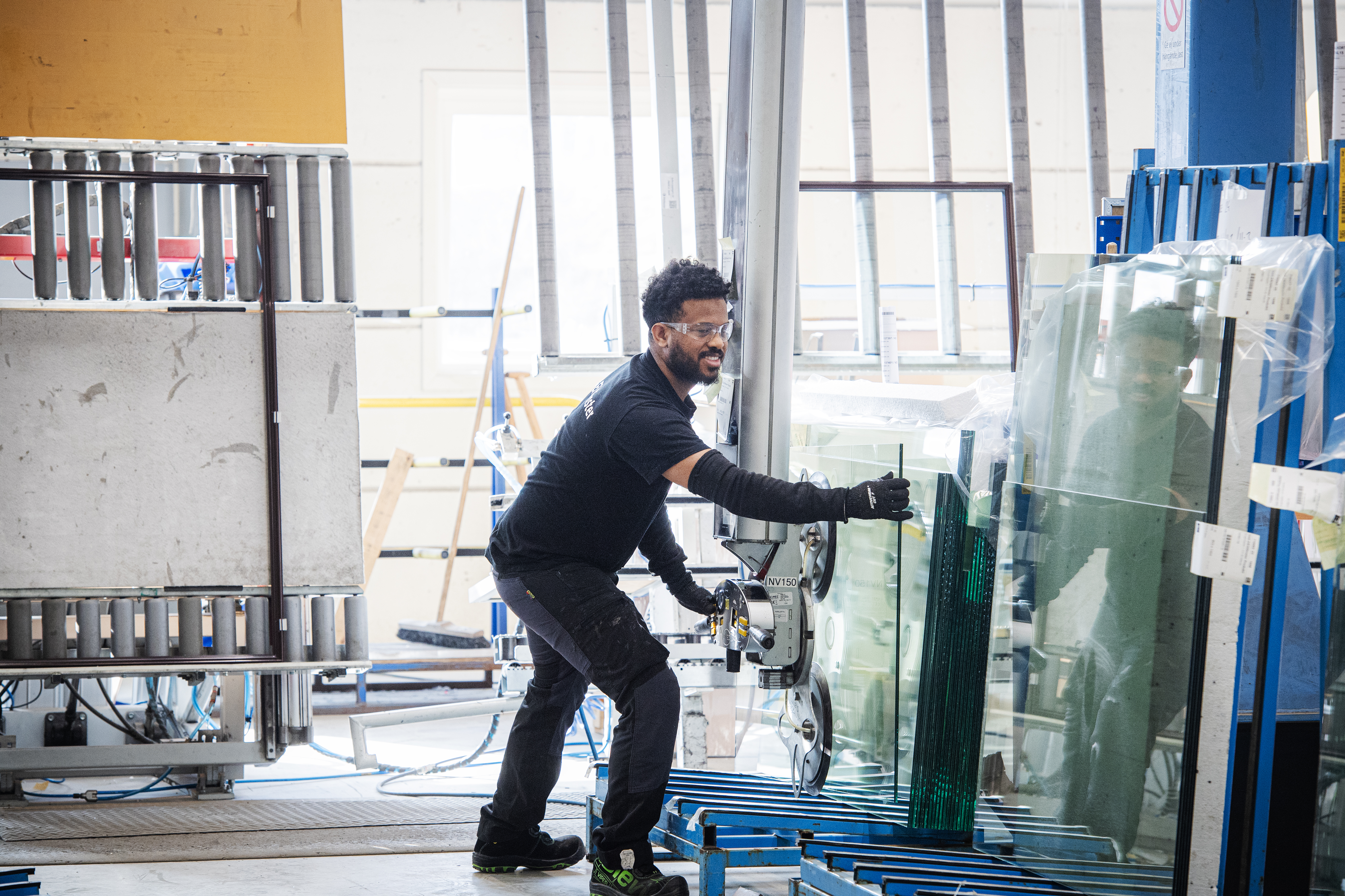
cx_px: 672
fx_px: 5230
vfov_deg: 9.8
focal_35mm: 140
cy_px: 448
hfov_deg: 14.7
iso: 2000
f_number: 5.6
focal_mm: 140
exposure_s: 1/200
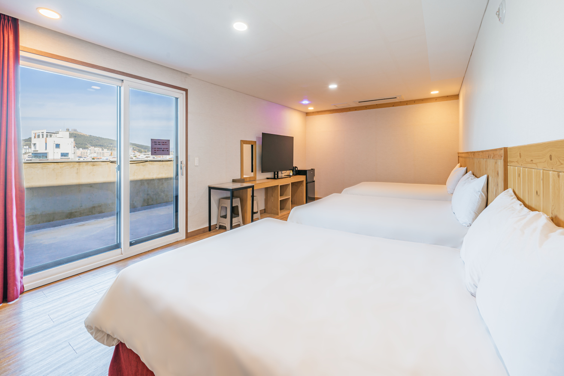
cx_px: 282
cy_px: 188
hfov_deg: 104.3
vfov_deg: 81.2
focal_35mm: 14
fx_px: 219
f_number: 10
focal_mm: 14
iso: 100
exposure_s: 1/2
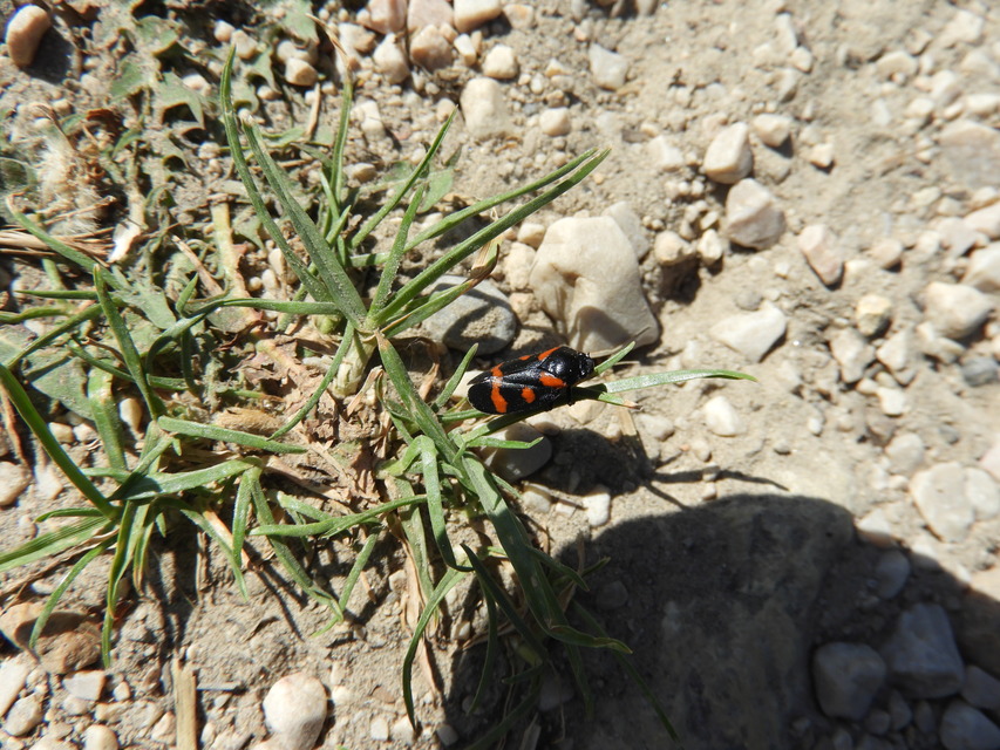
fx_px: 867
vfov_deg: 46.8
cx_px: 500
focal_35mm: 30
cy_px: 375
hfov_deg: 60.0
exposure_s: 1/1250
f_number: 3.5
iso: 100
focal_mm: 5.4
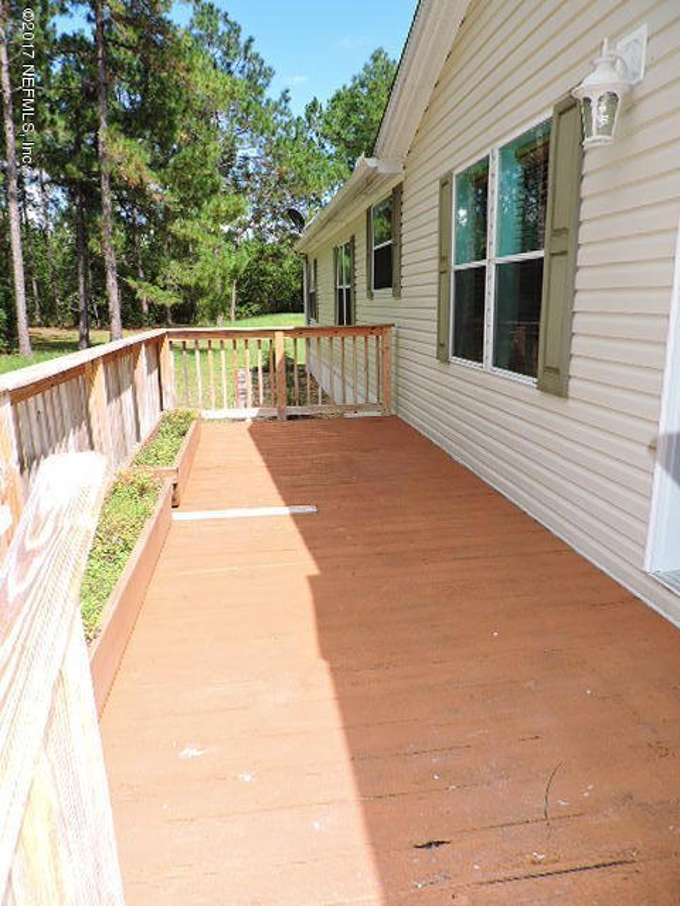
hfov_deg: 56.8
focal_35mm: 24
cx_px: 340
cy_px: 453
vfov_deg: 71.6
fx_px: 629
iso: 100
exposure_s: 1/500
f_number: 3
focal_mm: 4.3
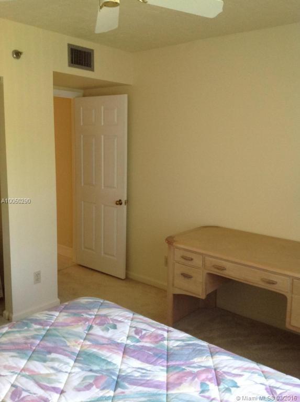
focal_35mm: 35
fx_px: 406
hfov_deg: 40.6
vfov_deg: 52.7
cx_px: 150
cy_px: 201
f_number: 2.4
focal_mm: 4.28
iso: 200
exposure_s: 1/15
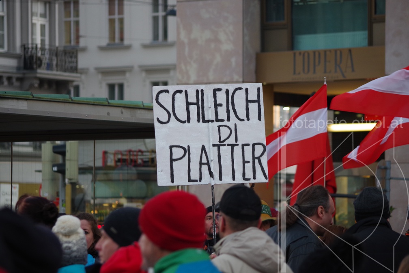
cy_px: 136
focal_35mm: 187
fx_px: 2124
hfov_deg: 11.0
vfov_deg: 7.3
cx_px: 204
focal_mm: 125
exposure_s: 1/80
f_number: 4.5
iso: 800
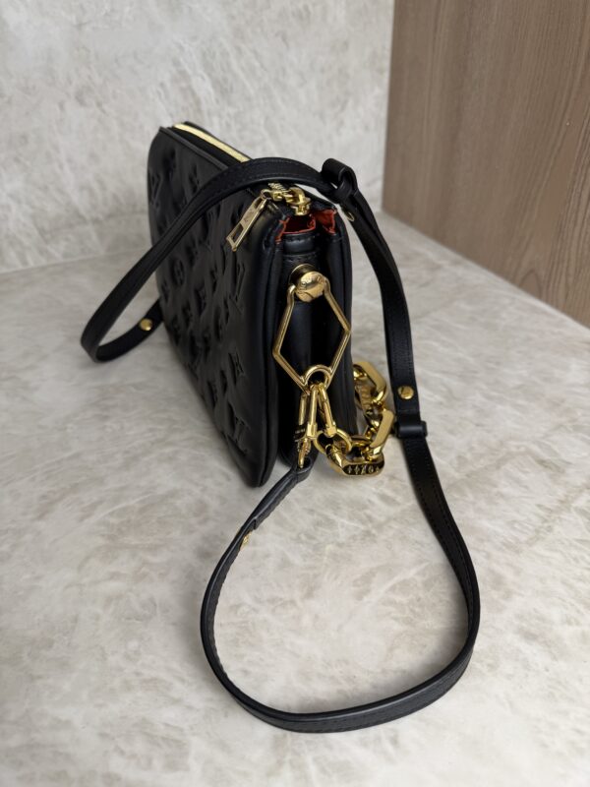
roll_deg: +1.1
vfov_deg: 71.6
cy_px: 394
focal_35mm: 24
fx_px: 545
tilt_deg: -35.2
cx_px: 295
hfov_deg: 56.8
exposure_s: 1/120
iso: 64
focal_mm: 6.76
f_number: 1.78
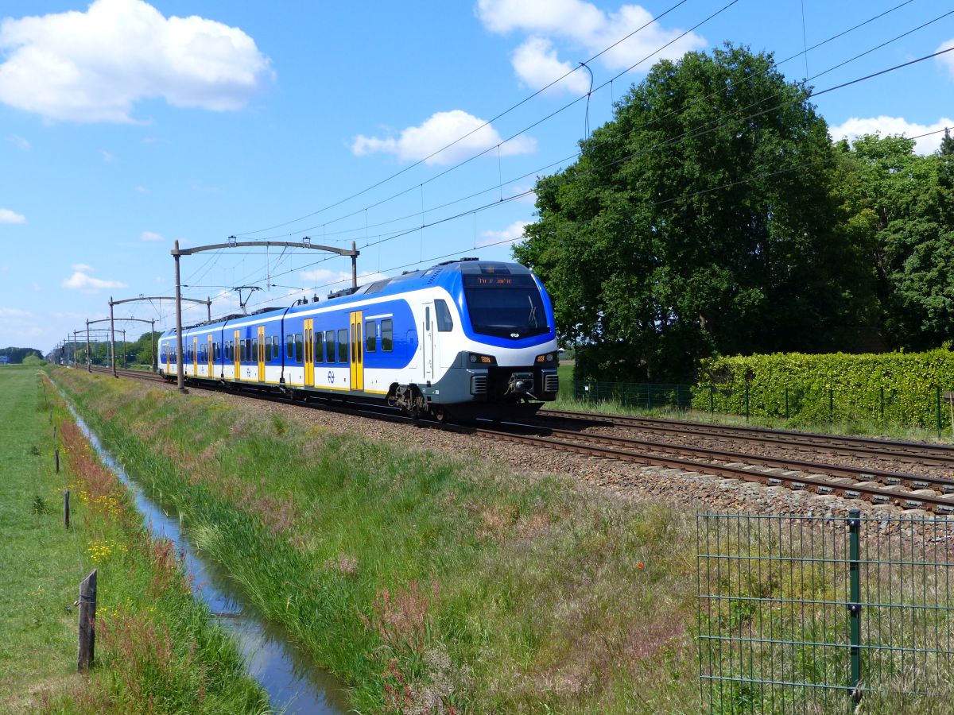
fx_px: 1295
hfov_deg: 40.4
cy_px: 358
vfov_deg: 30.9
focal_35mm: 47
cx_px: 477
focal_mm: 8.4
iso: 100
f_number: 4
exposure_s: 1/800
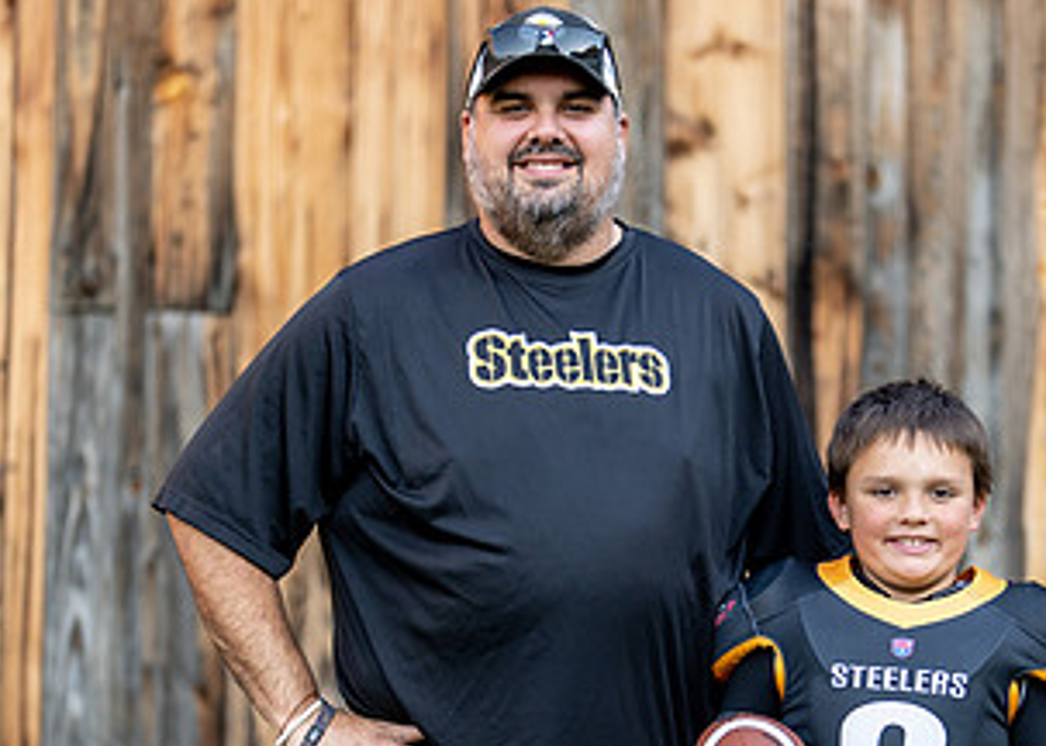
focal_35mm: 108
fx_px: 3206
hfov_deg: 18.5
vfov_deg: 13.2
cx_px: 666
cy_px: 611
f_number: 1.2
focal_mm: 50
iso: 100
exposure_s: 1/1600
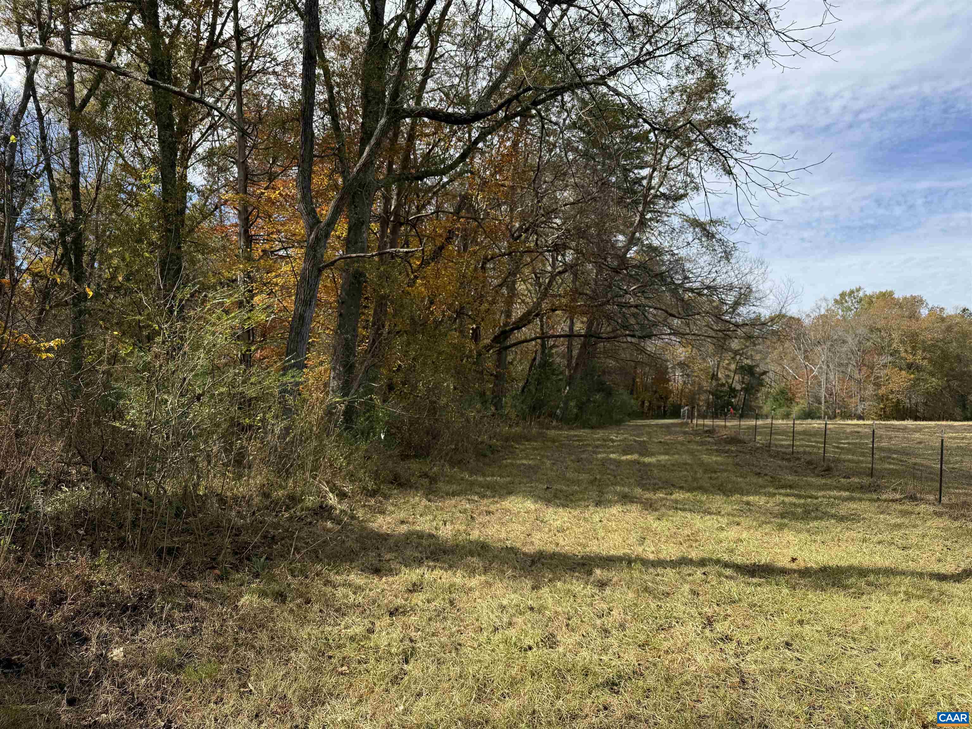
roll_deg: -2.4
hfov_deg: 71.6
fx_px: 674
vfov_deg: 56.8
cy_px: 364
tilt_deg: +3.4
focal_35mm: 24
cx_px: 486
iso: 80
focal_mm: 6.76
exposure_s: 1/4975
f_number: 1.78
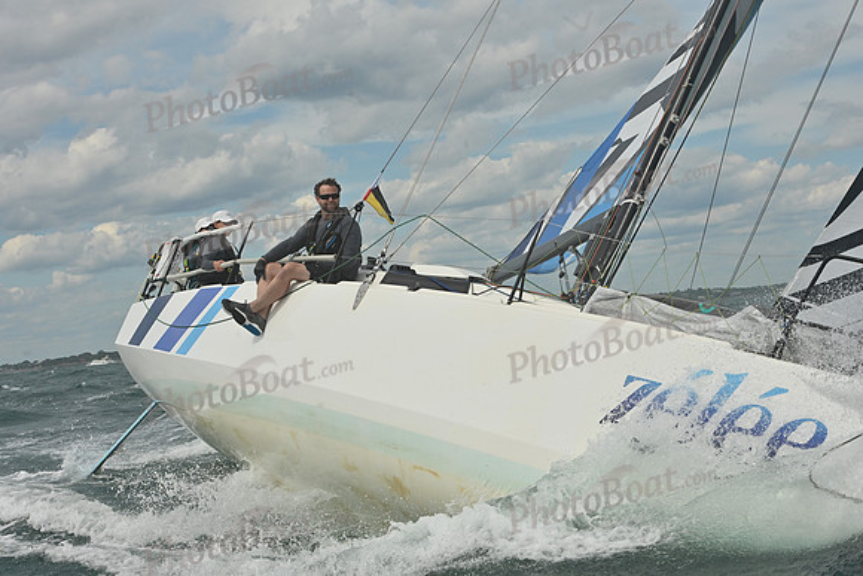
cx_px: 432
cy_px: 288
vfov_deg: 19.5
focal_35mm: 70
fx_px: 1678
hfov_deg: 28.8
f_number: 13
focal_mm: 70
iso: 320
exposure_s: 1/1250
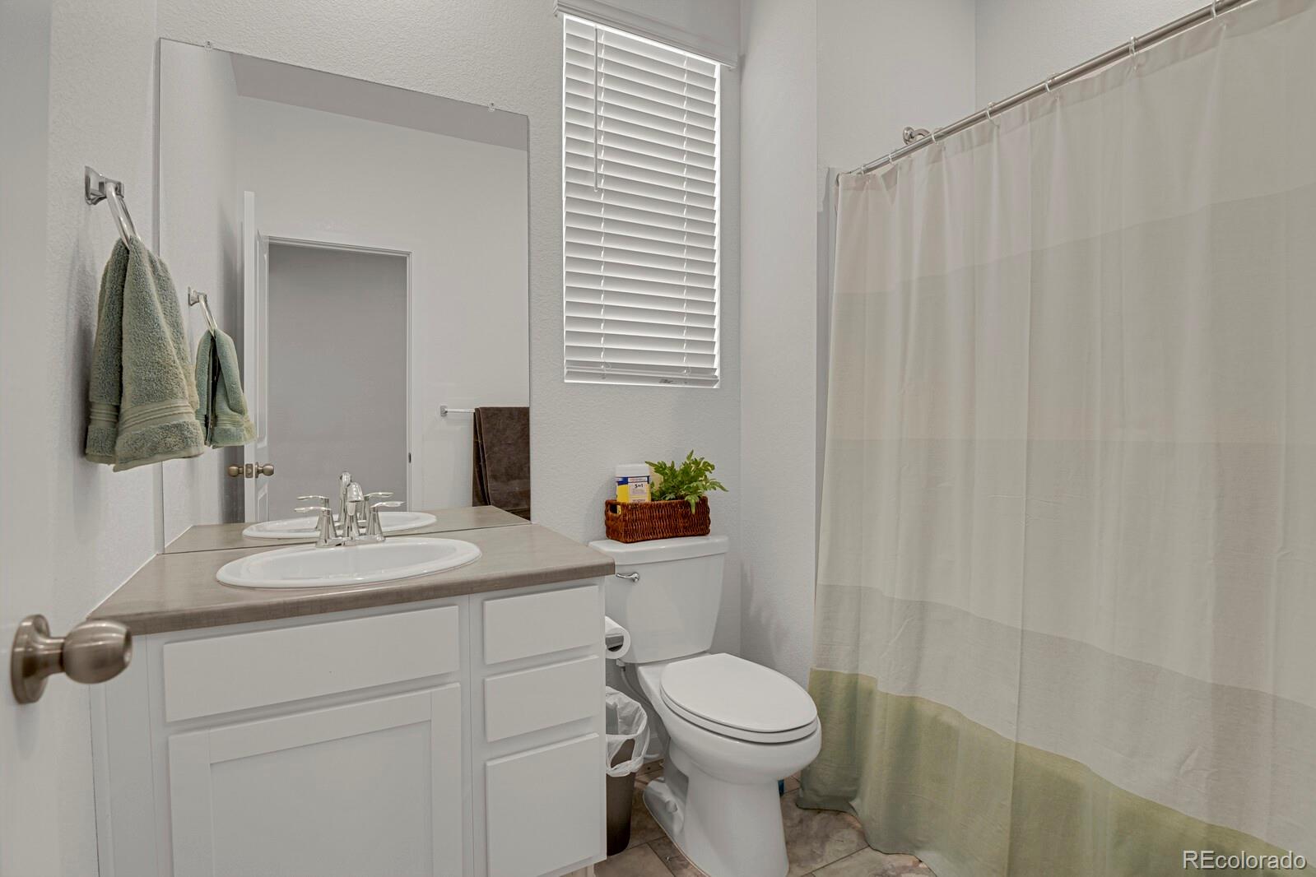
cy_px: 438
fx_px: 621
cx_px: 658
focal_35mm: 17
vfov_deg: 70.4
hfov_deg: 93.3
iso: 5000
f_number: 8
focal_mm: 17
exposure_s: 1/20
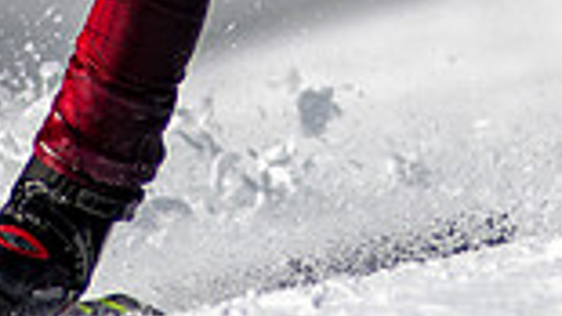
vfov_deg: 0.5
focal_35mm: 2311
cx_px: 473
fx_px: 34421
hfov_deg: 0.9
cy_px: -603
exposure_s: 1/6400
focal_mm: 300
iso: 100
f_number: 2.8
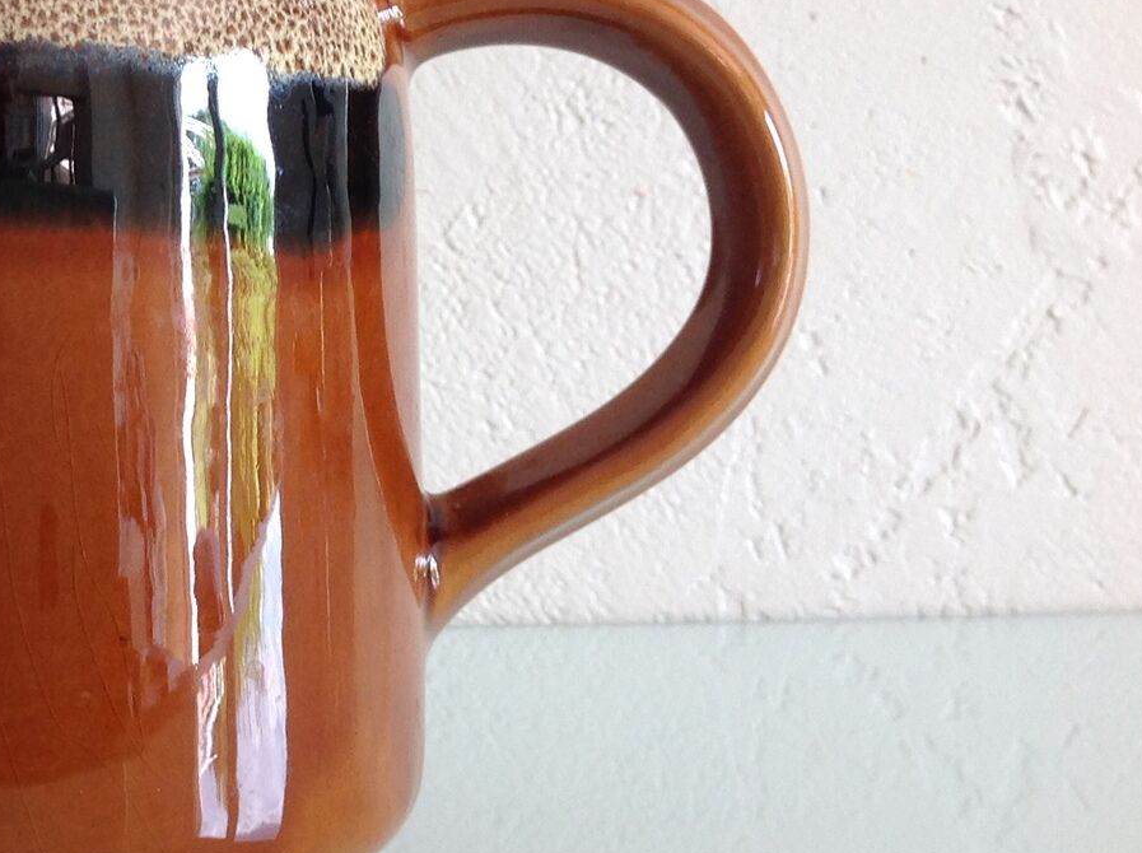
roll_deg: +0.7
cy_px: 190
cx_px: -83
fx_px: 2569
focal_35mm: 78
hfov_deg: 23.6
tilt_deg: +0.2
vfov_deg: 18.7
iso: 50
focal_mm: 4.28
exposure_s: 1/40
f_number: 2.4
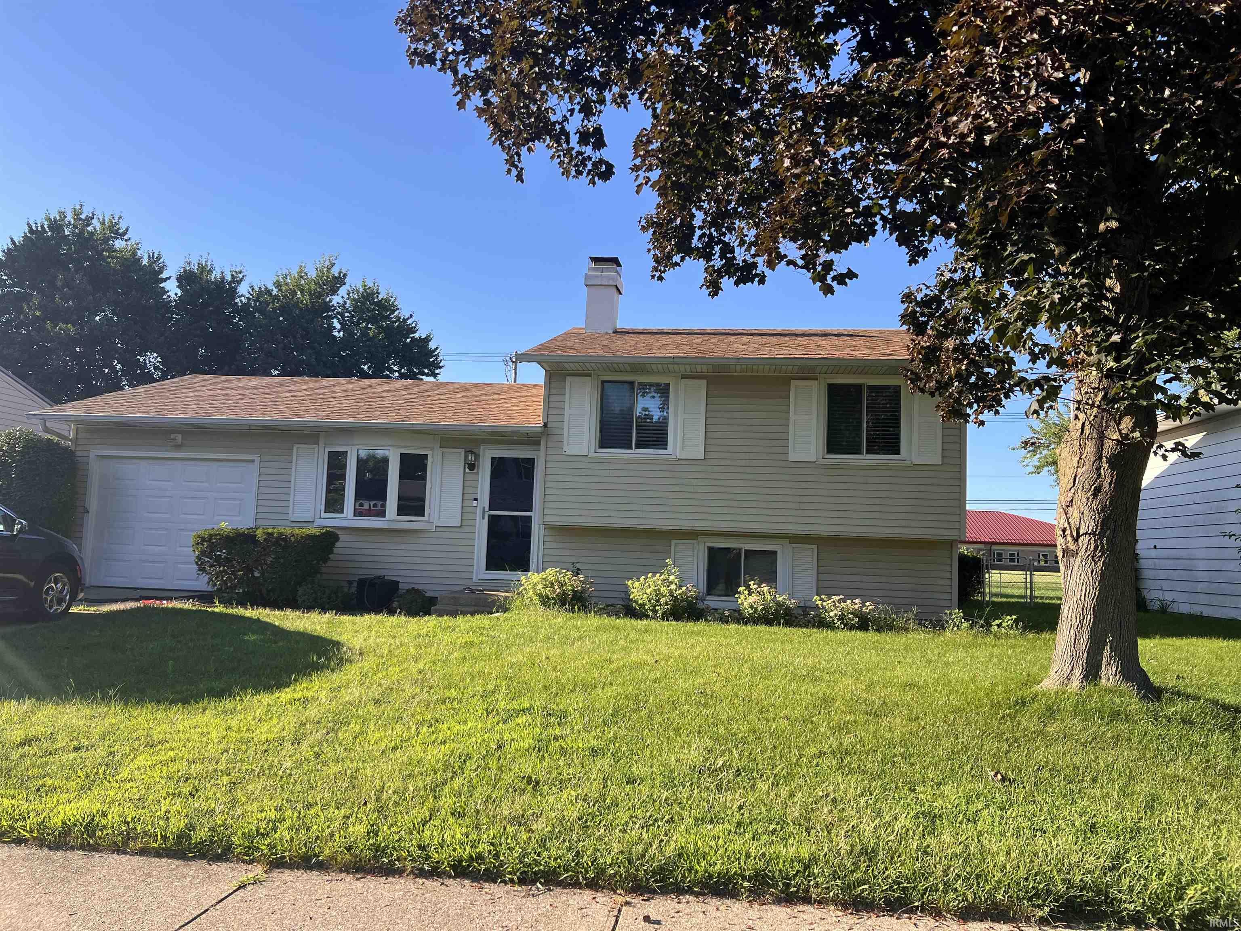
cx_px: 620
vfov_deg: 53.1
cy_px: 466
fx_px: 932
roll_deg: -2.6
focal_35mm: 26
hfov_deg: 67.3
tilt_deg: +3.3
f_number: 1.5
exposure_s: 1/1468
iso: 50
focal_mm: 5.7
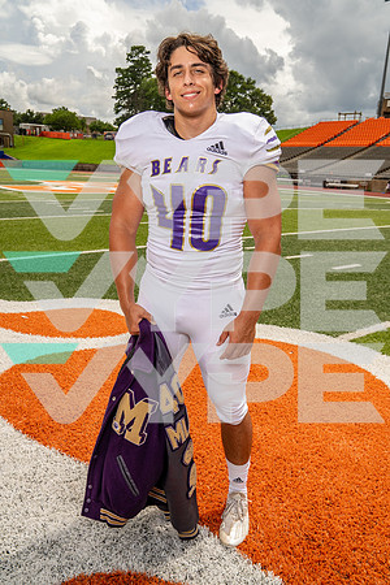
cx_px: 195
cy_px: 292
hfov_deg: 45.0
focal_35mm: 29
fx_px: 471
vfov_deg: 63.7
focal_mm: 29
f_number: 8
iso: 100
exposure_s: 1/160
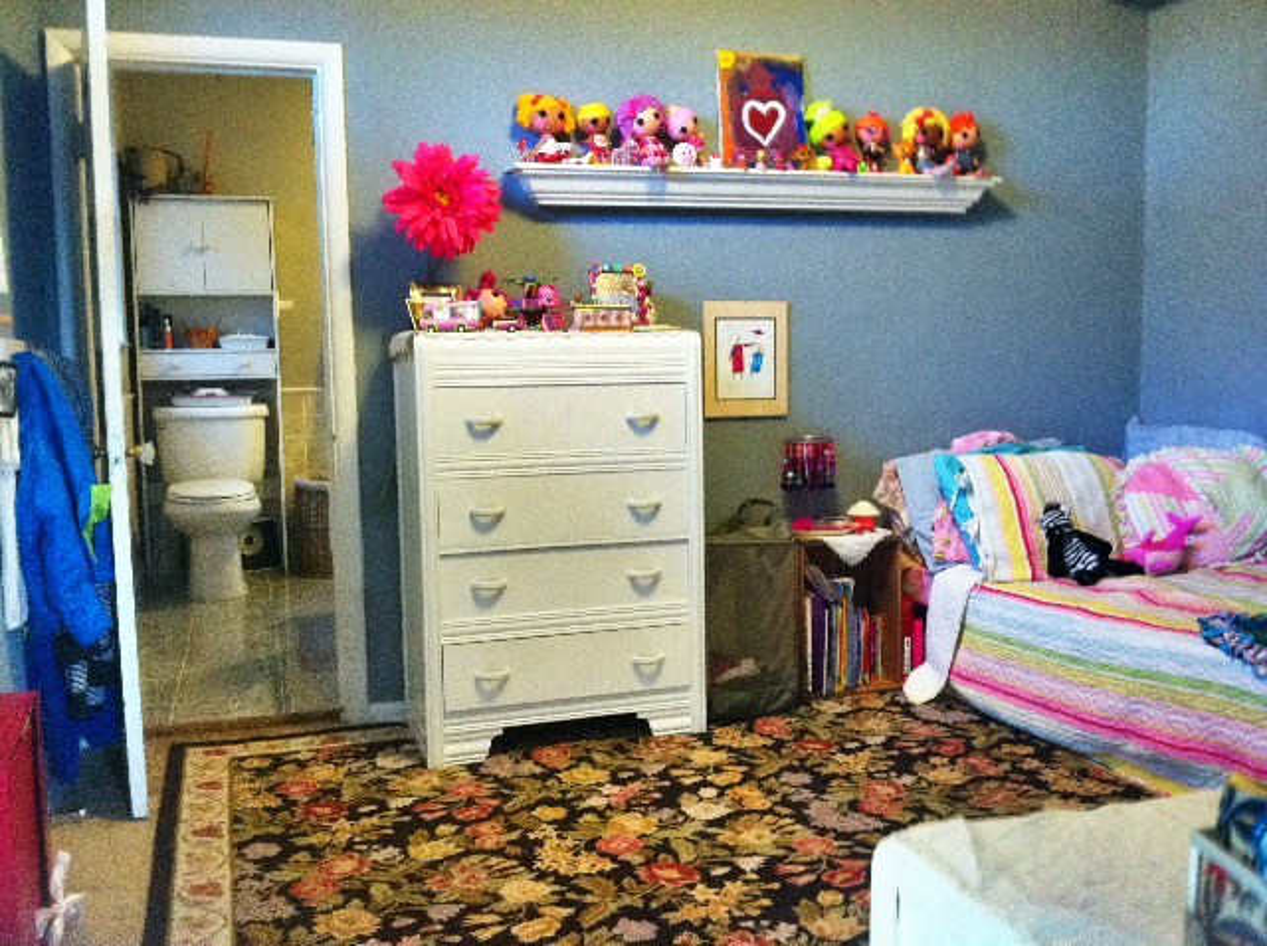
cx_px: 634
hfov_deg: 52.7
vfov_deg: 40.6
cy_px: 473
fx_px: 1279
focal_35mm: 35
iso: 320
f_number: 2.8
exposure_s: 1/15
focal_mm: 3.85
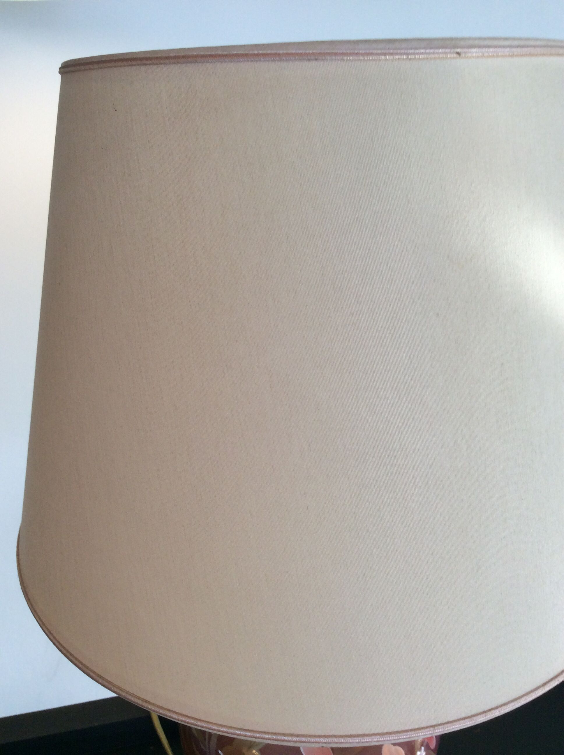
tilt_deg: -23.0
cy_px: 378
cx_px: 282
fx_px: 697
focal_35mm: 32
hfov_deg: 44.1
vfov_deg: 56.9
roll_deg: +0.9
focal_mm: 3.3
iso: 40
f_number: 2.4
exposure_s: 1/50
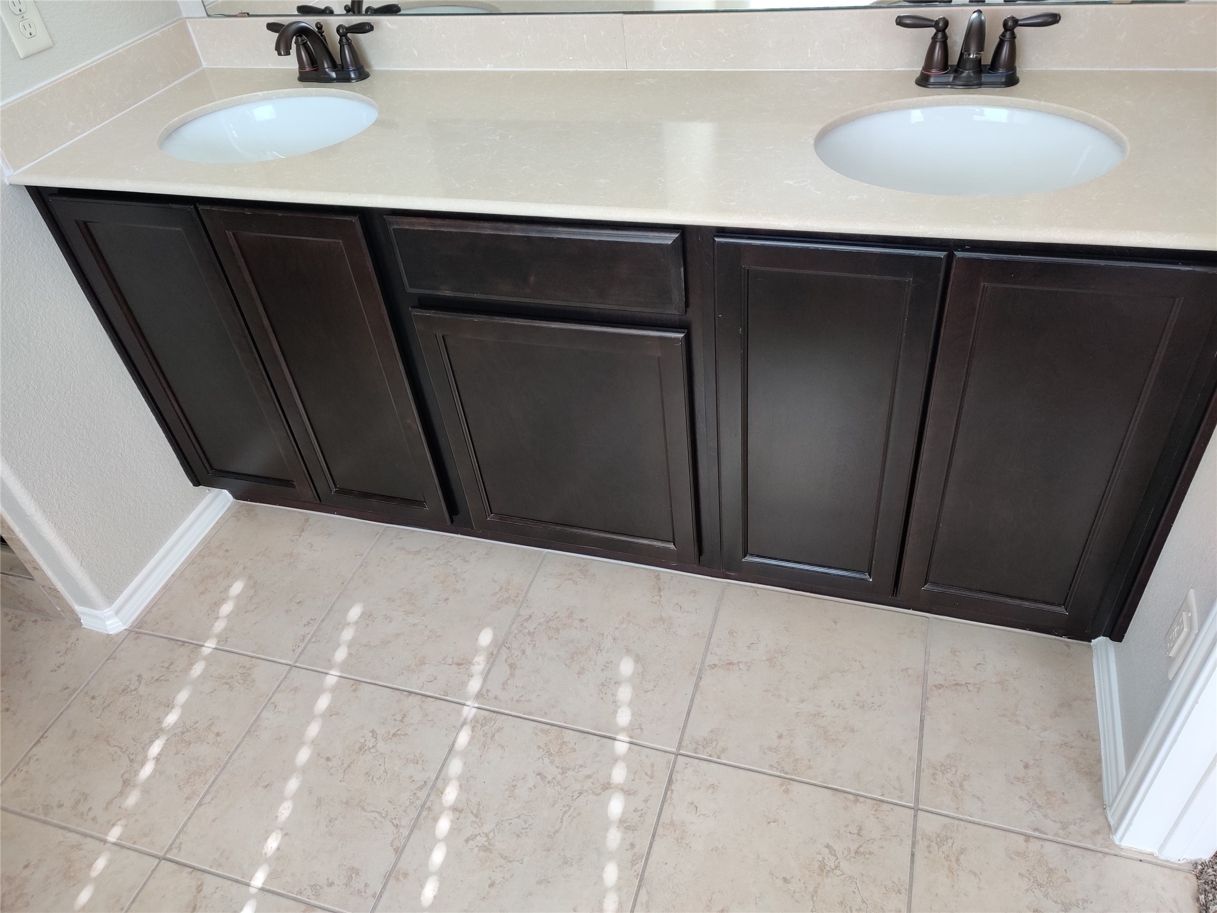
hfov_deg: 65.3
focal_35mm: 27
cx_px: 608
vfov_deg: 51.4
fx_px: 949
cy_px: 456
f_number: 1.65
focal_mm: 4.75
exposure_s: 1/100
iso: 160
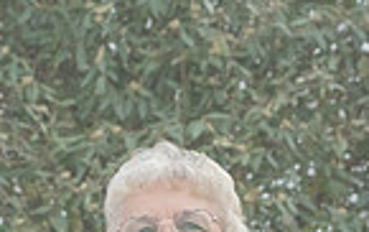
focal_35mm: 351
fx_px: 3534
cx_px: 112
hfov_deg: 6.0
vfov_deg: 3.7
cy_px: 458
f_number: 9
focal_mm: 86
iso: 400
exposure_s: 1/640
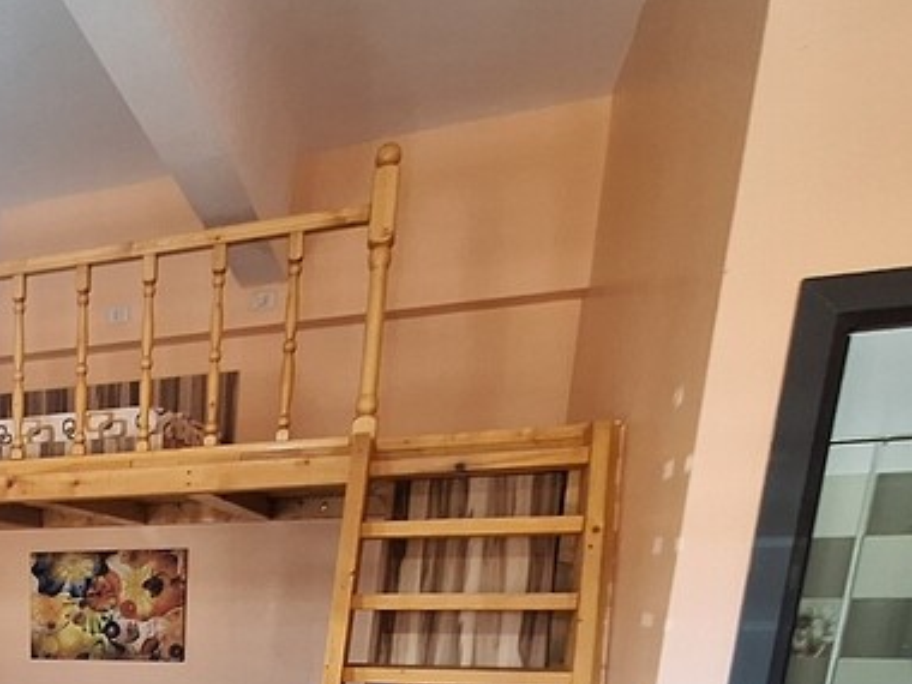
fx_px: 922
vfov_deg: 32.9
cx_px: -22
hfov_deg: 44.0
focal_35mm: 35
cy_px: 835
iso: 200
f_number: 2.2
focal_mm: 1.74
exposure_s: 1/24
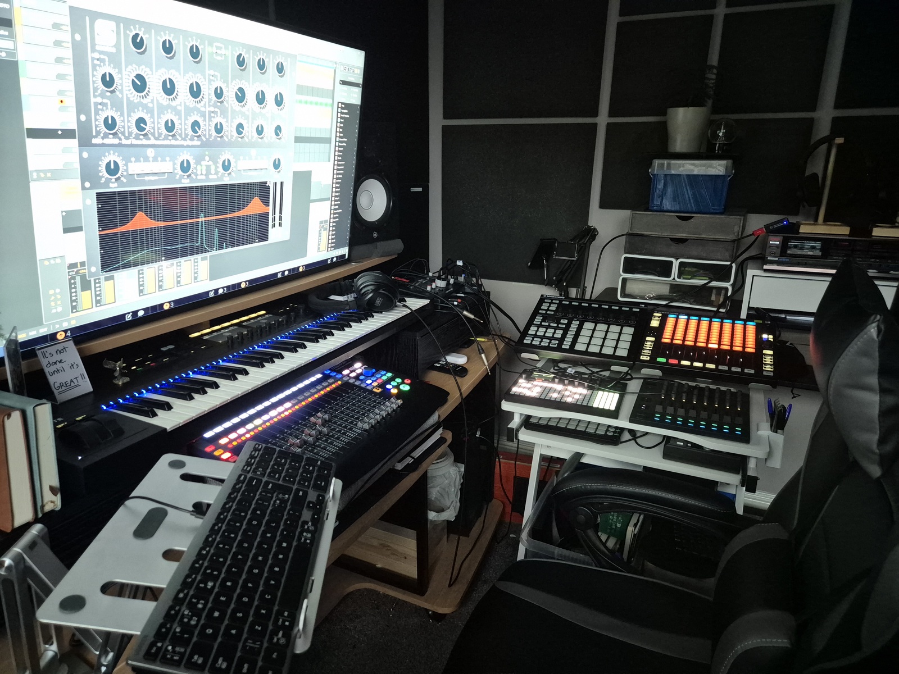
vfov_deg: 58.9
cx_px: 450
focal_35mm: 23
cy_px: 337
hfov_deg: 73.9
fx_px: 597
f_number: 1.8
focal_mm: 5.4
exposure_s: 1/50
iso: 2000
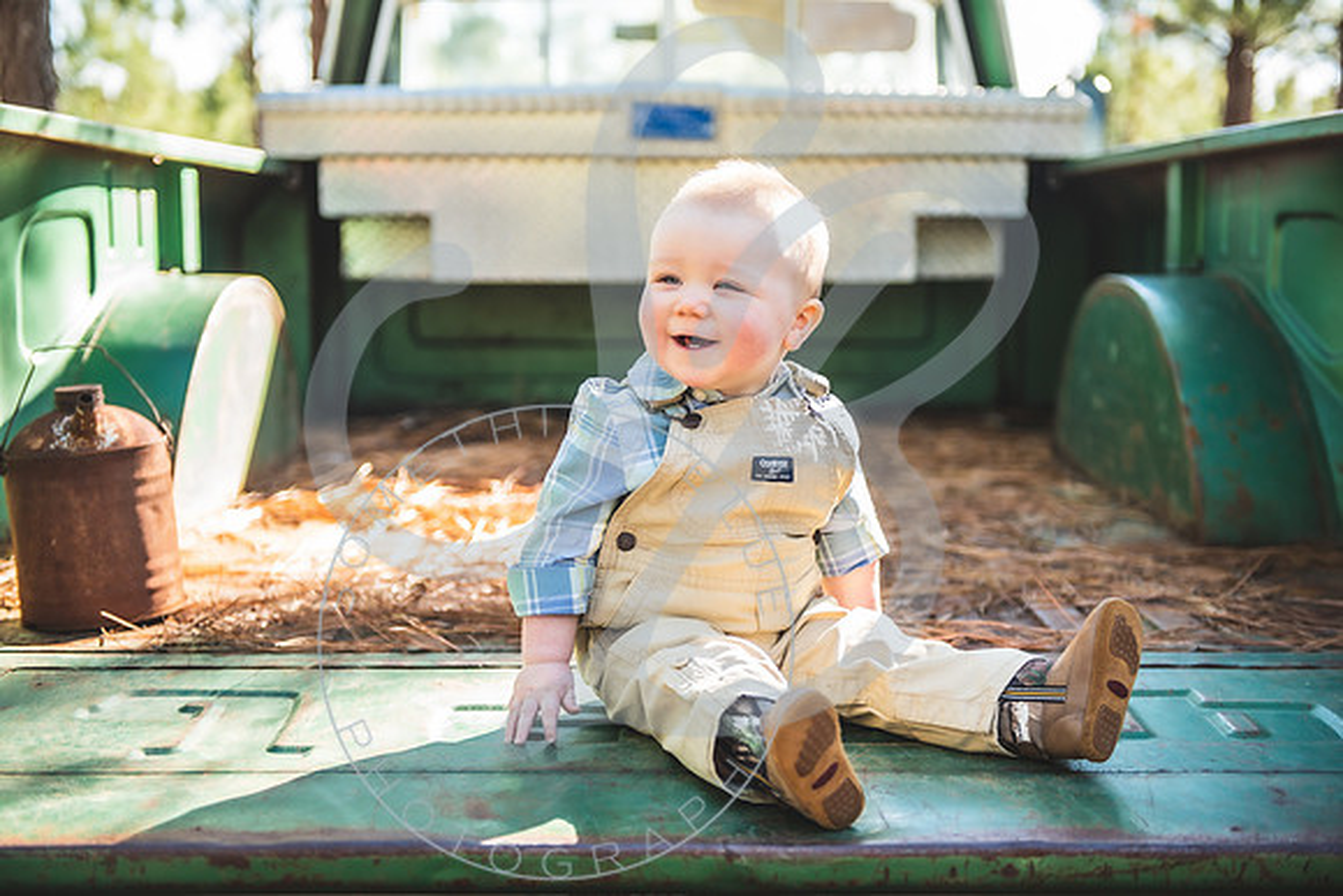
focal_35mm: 55
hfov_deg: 36.2
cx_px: 672
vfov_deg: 24.6
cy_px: 448
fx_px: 2055
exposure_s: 1/160
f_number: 2.8
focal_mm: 55
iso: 100
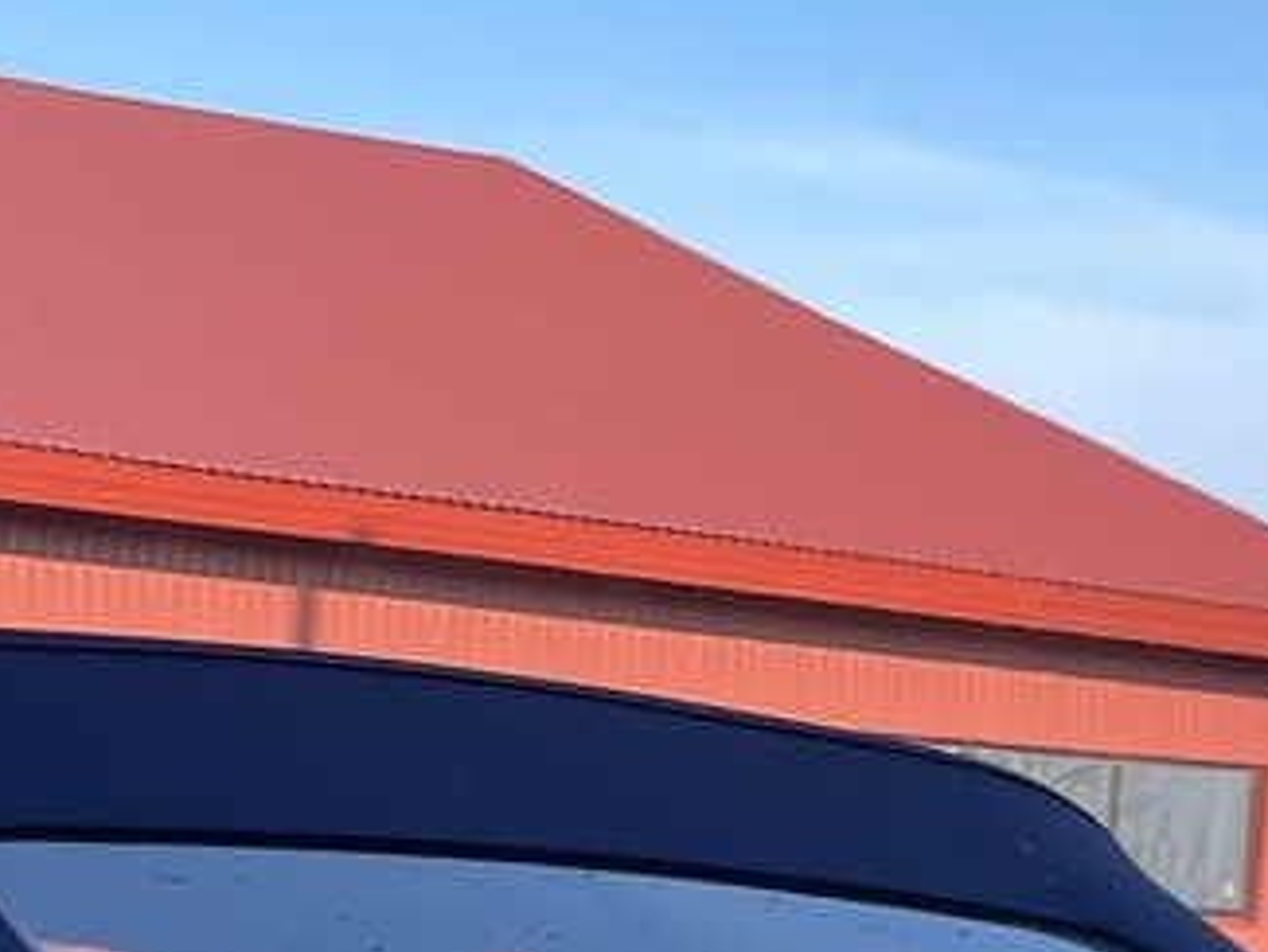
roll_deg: -2.7
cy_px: 1857
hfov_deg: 15.3
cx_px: 359
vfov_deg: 10.7
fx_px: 4690
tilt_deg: -10.0
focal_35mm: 128
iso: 32
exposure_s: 1/658
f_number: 1.6
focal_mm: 4.2
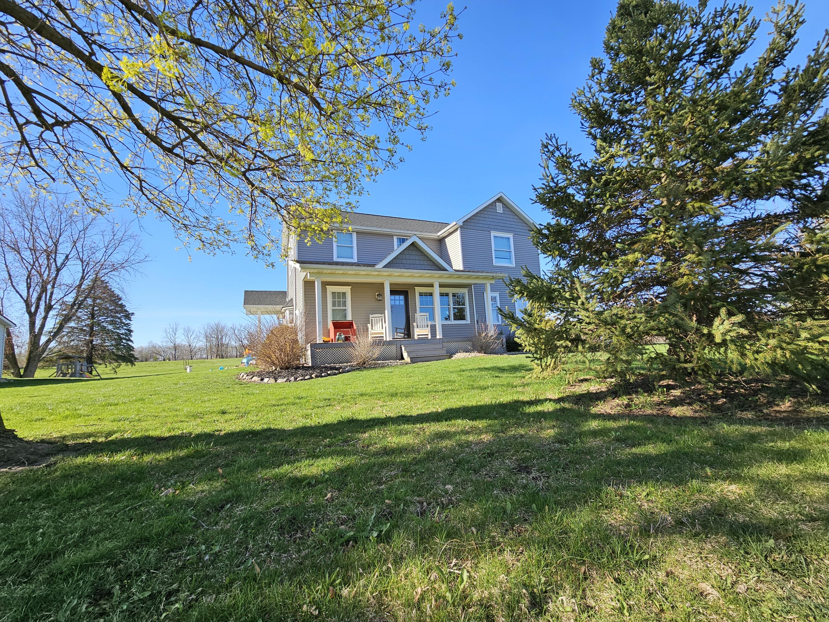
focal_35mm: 13
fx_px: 311
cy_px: 311
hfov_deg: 106.2
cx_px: 414
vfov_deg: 89.9
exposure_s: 1/900
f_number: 2.2
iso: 50
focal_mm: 2.2
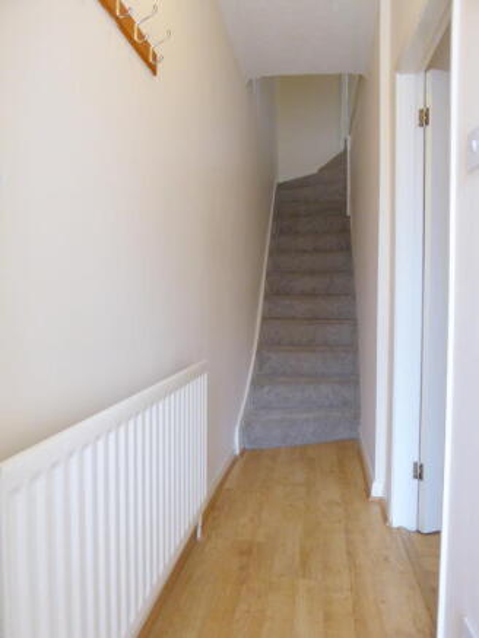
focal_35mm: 24
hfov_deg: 56.8
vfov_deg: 71.6
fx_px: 443
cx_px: 240
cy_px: 319
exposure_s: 1/60
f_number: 4
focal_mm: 4.3
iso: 400
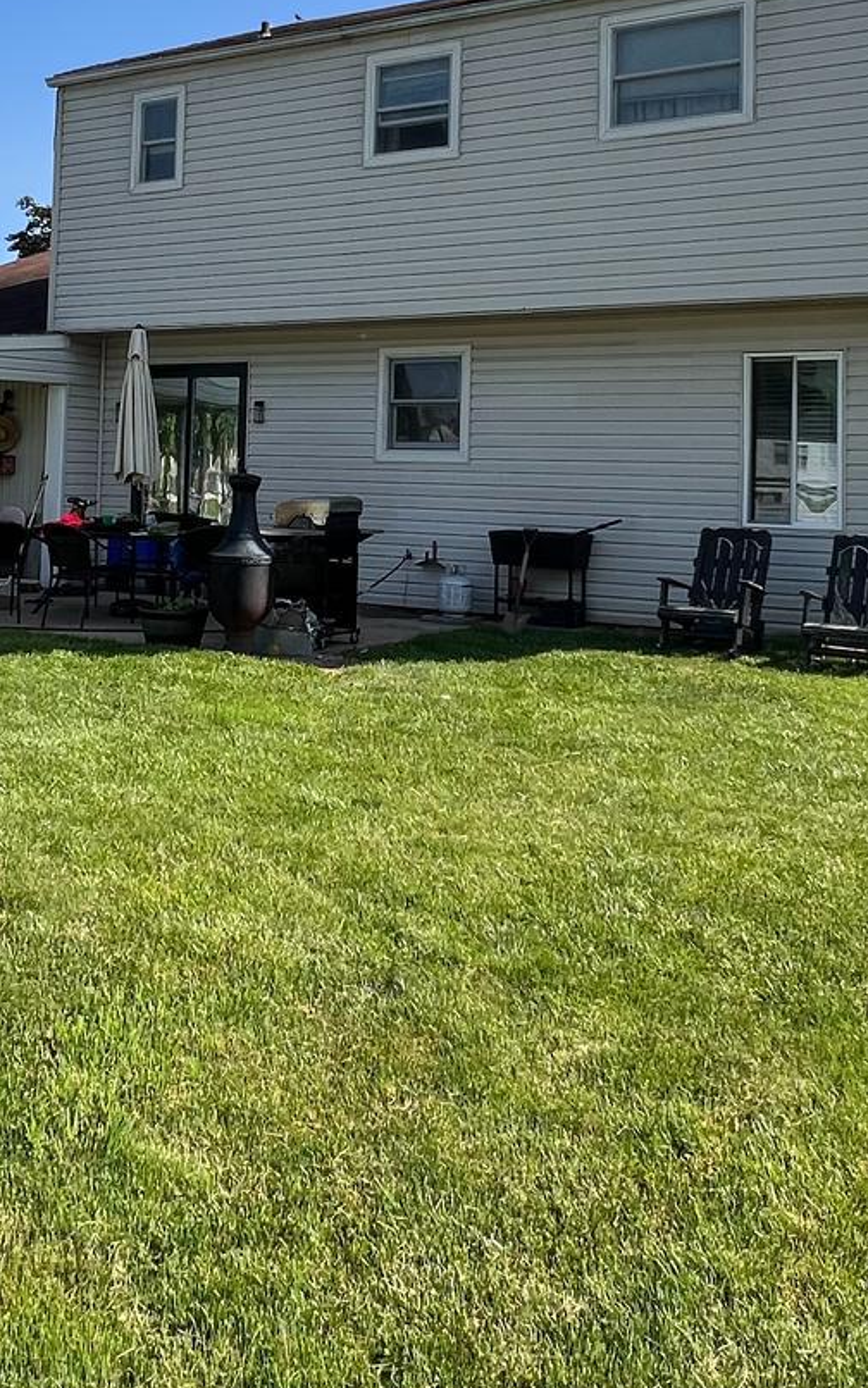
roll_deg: -1.1
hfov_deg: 36.3
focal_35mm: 35
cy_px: 417
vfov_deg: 53.7
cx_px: 412
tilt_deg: +0.6
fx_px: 1324
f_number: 1.8
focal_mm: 1.57
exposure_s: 1/1024
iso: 32
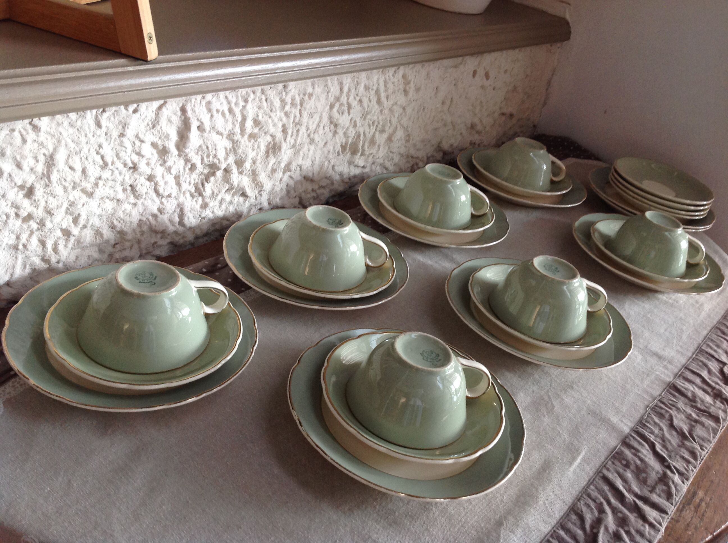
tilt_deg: -31.5
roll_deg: -13.3
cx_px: 364
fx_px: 735
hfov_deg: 52.7
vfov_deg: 40.6
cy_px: 272
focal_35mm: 35
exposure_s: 1/15
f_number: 2.4
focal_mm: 4.28
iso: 125
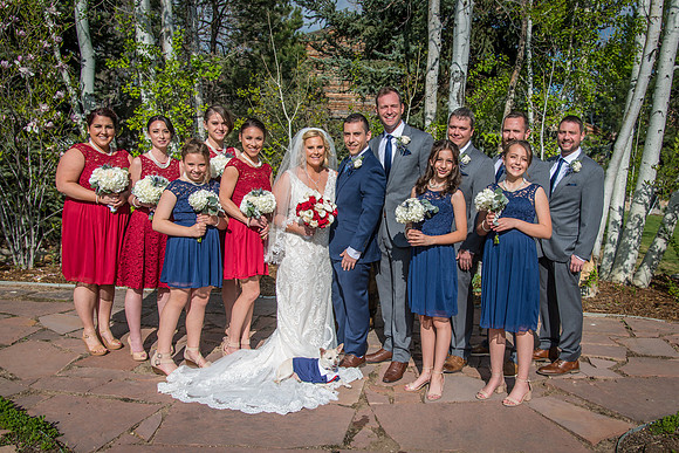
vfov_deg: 35.1
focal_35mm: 38
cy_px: 231
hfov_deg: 50.6
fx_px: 717
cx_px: 377
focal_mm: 30
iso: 50
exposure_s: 1/800
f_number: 5
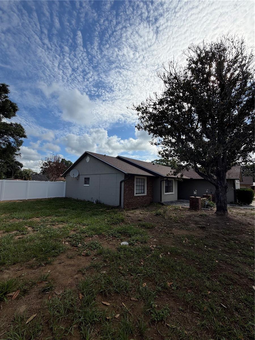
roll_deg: -1.2
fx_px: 138
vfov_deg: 102.1
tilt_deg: +5.8
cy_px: 170
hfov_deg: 85.7
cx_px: 128
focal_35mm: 14
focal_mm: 2.22
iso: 20
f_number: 2.2
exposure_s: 1/1211
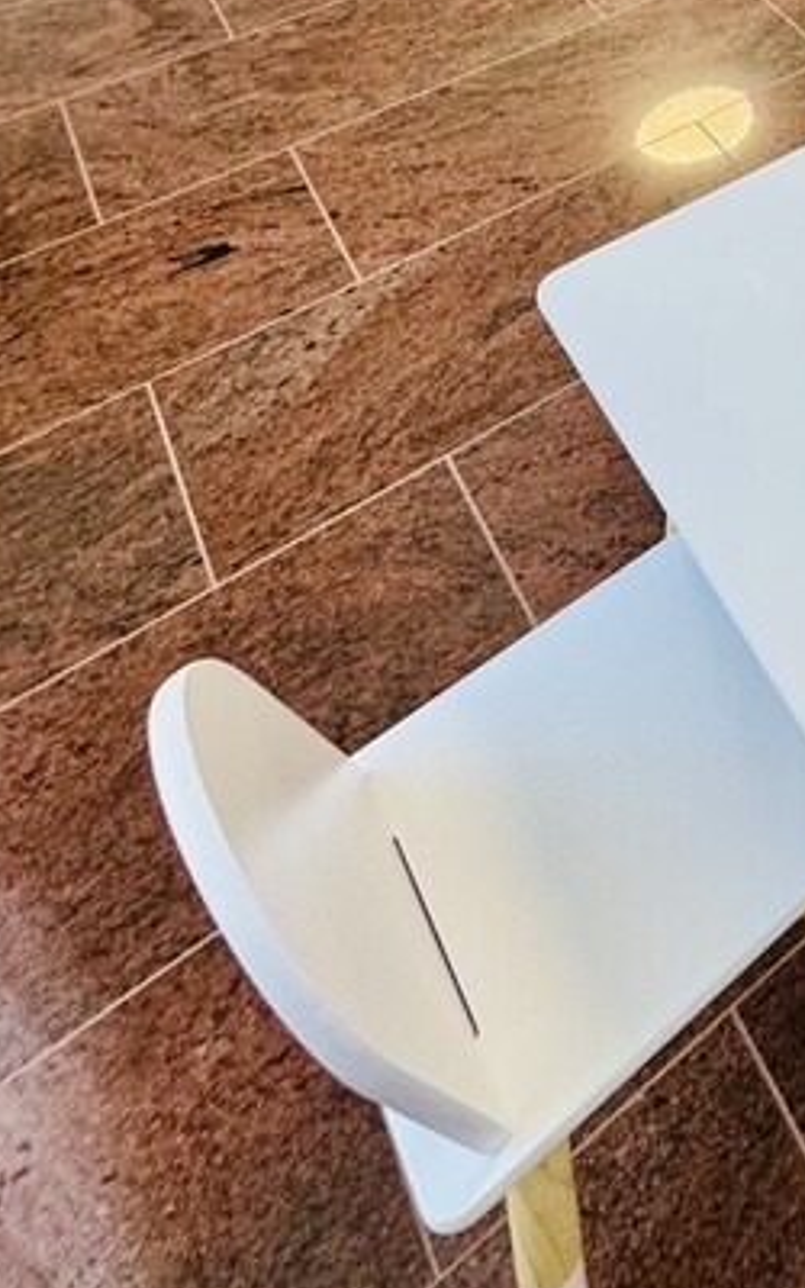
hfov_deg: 25.4
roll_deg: -1.6
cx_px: 1208
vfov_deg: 40.6
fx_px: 1334
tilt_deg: -27.7
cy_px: -155
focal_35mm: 38
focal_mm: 2.22
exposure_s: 1/99
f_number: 2.2
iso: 160
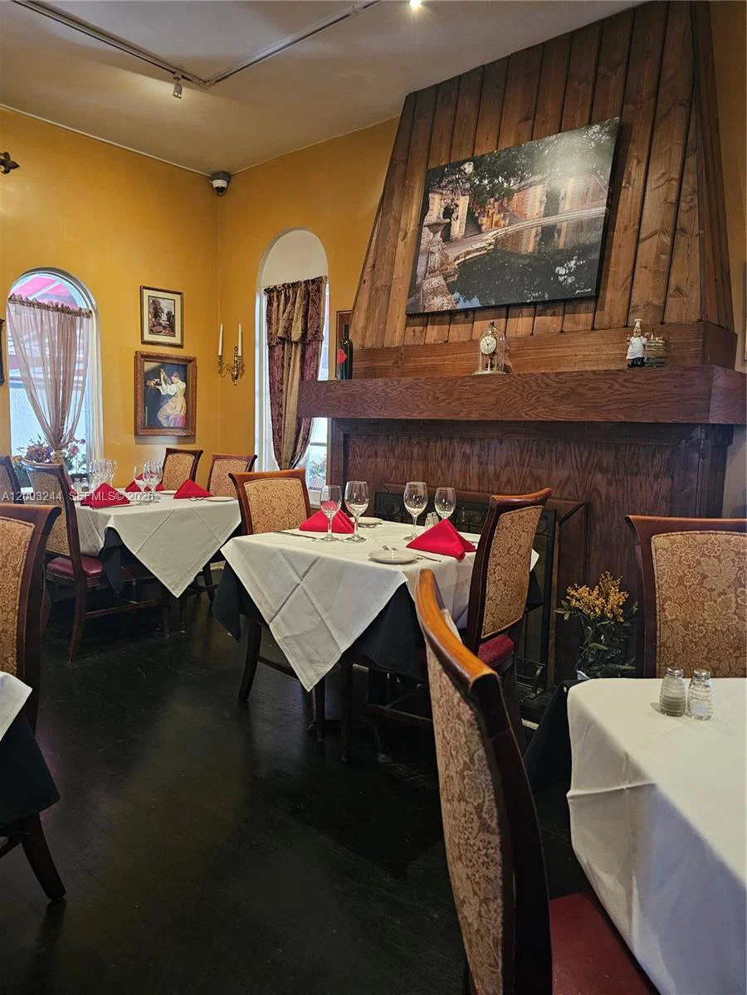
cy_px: 498
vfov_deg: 73.9
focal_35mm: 23
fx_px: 662
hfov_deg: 58.9
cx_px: 374
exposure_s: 1/24
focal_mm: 6.3
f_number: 1.7
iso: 640
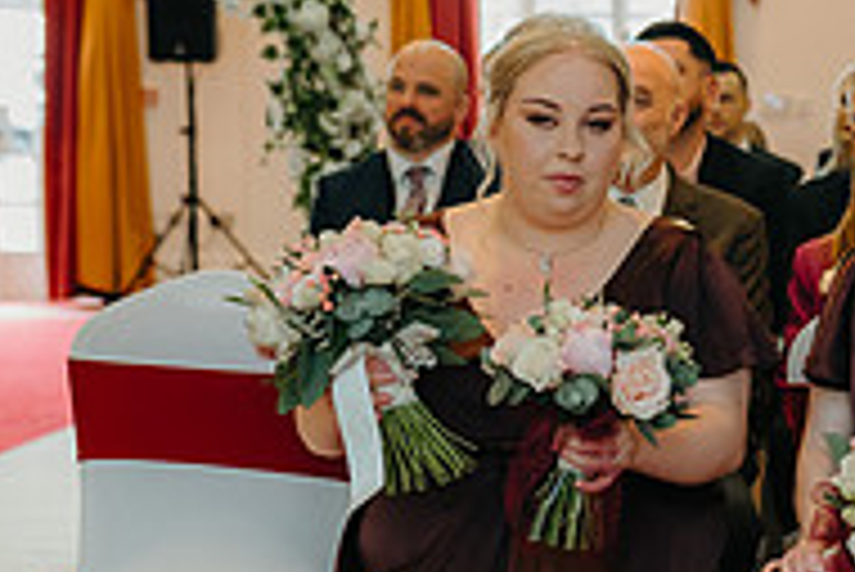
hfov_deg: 18.0
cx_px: 1076
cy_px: 421
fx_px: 2543
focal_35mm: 107
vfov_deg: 12.8
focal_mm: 35
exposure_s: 1/160
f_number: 2.2
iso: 1250
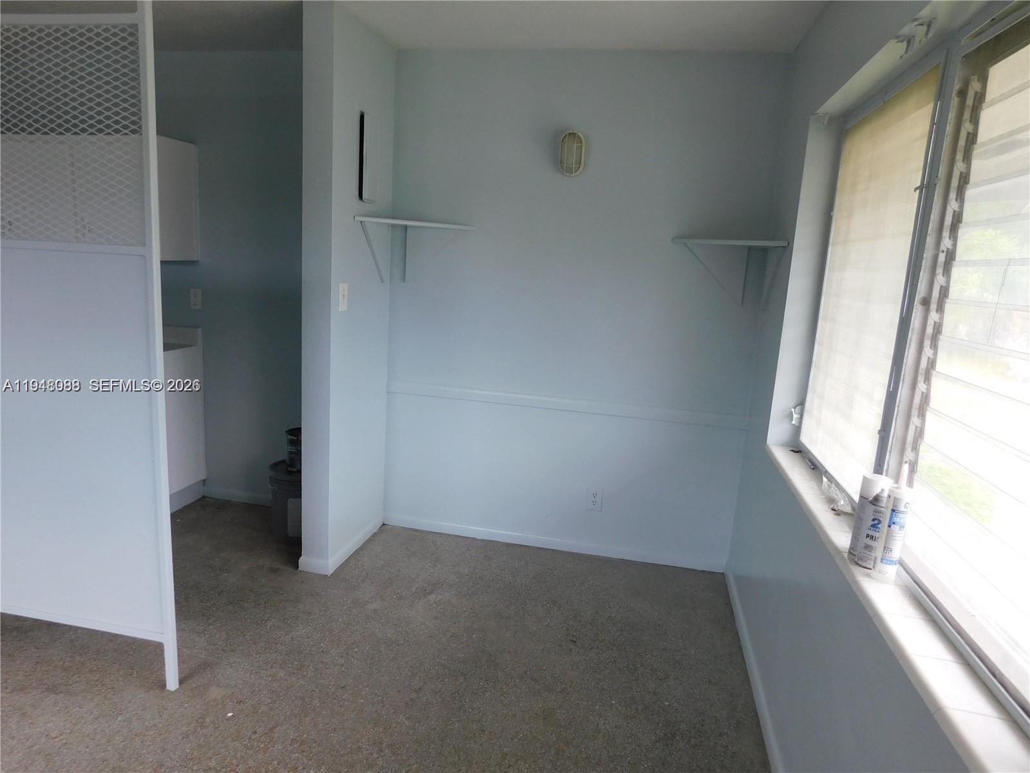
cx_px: 515
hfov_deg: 73.9
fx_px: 684
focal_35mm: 23
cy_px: 386
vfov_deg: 58.9
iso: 125
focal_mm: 4
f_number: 3
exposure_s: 1/40
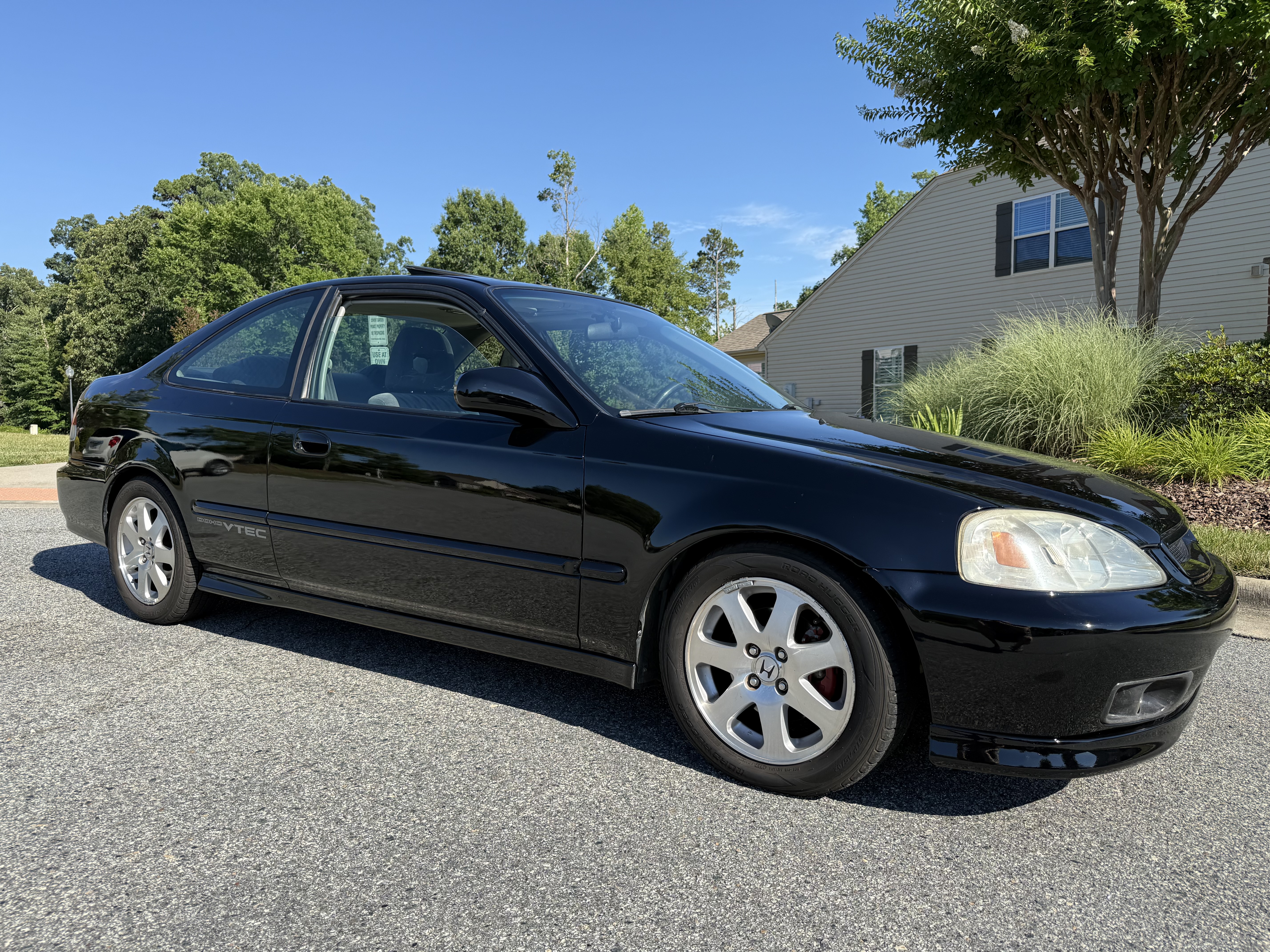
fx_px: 881
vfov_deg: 56.8
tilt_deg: -4.1
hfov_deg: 71.6
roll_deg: +0.4
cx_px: 635
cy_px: 476
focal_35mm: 24
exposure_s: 1/2611
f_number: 1.78
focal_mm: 6.76
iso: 80
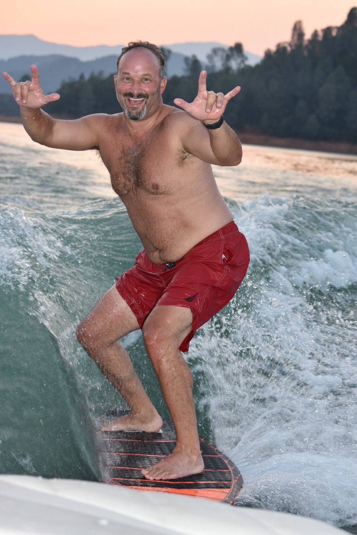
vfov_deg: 24.6
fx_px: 1227
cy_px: 268
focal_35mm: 82
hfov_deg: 16.6
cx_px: 178
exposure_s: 1/125
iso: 360
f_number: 4.5
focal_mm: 55
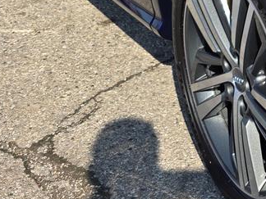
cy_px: -123
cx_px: 434
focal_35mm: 91
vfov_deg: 14.8
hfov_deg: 18.3
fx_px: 699
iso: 80
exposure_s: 1/3502
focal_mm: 6.3
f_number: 1.7
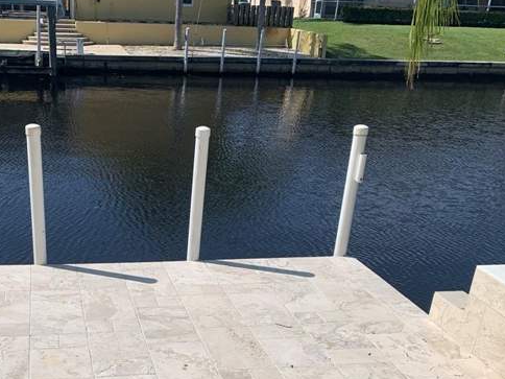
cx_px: 143
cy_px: 304
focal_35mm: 43
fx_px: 627
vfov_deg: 32.7
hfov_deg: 42.8
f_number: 1.8
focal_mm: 4.25
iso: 25
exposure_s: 1/4902
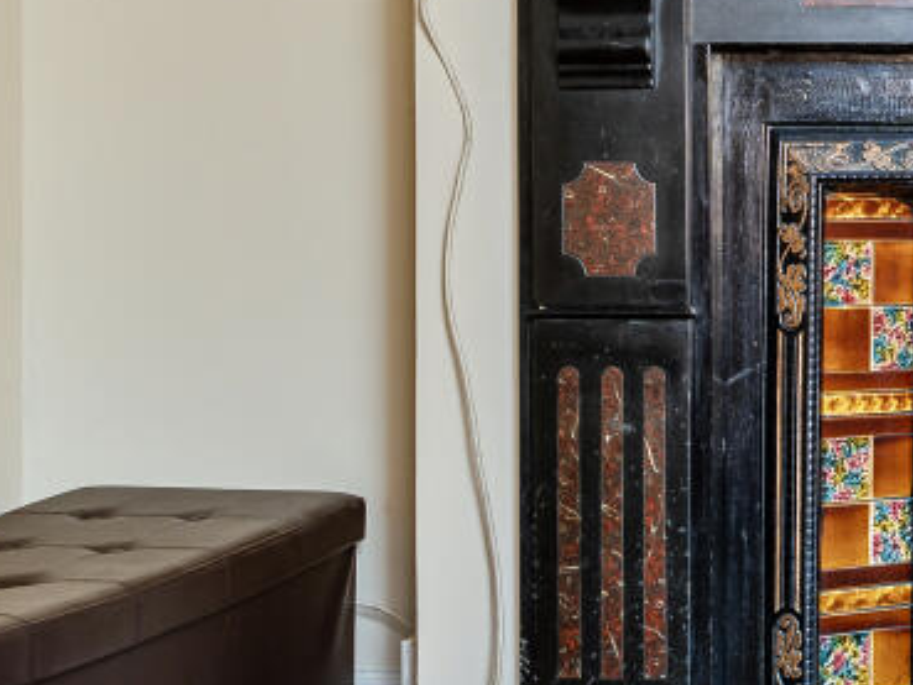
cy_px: 214
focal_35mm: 96
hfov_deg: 19.1
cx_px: 1133
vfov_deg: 15.4
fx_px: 2533
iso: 100
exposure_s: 2
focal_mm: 24
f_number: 8
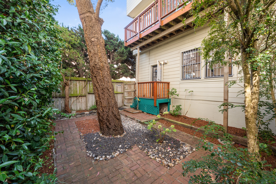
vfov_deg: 81.1
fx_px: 107
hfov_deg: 104.3
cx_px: 138
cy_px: 92
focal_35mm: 14
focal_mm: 14
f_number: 9
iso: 400
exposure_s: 1/100
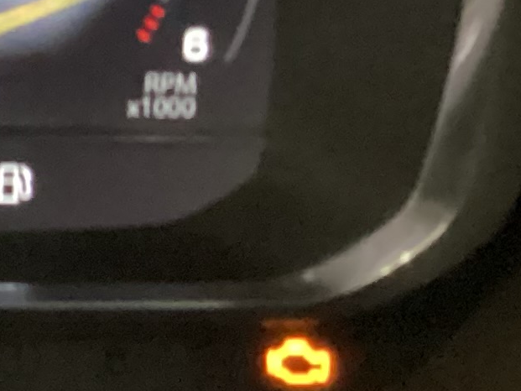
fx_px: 2454
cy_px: -92
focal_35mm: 163
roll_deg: -0.3
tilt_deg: -21.2
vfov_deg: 9.0
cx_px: -647
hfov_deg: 10.7
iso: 800
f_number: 2.4
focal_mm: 3.3
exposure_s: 1/17
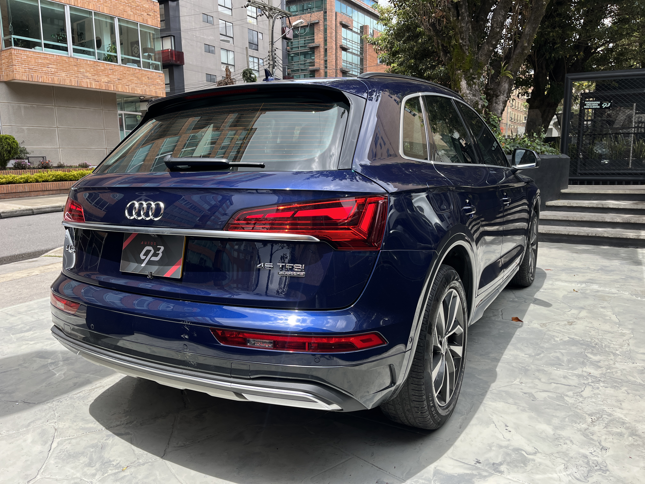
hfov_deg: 67.3
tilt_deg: -10.6
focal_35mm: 26
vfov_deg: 53.1
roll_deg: +0.9
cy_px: 242
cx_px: 322
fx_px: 484
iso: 50
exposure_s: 1/928
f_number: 1.6
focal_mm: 5.1
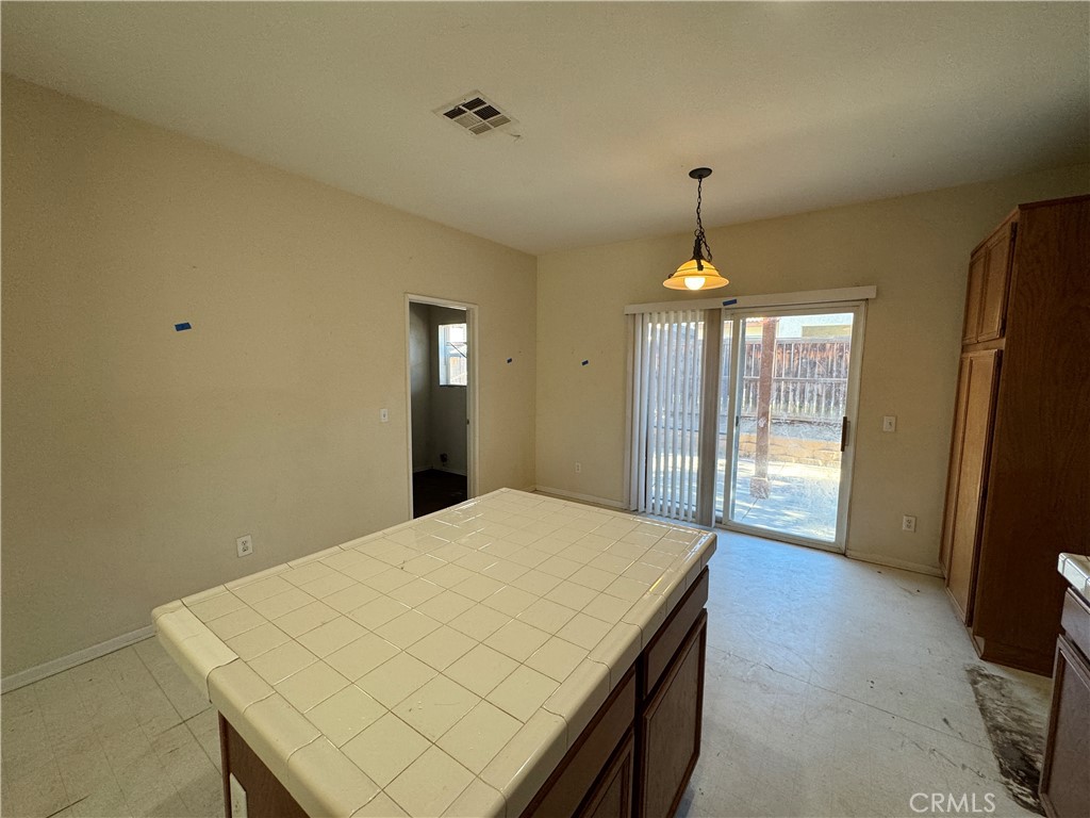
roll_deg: -0.8
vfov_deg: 85.7
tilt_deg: -6.7
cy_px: 409
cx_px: 545
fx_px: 441
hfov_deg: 102.1
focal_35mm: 14
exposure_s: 1/120
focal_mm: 2.22
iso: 160
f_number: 2.2
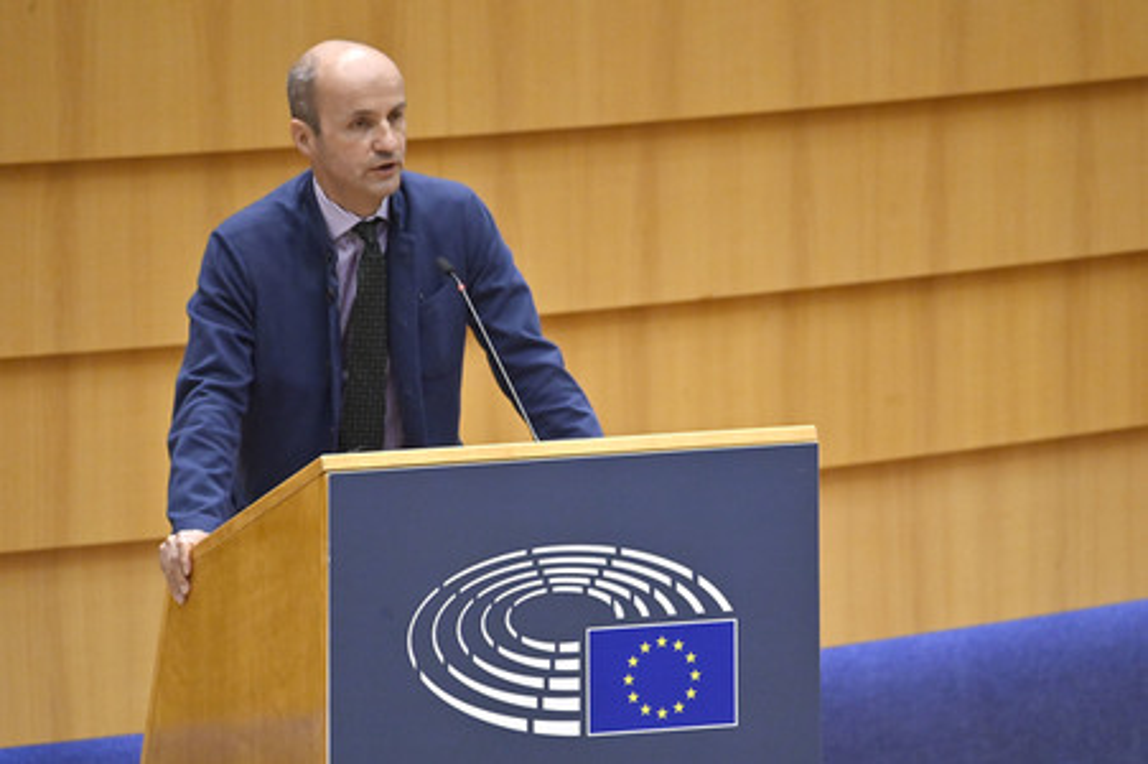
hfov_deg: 3.4
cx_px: 574
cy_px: 382
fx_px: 19119
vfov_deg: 2.3
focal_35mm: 600
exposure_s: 1/500
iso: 4000
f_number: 6.3
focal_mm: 600
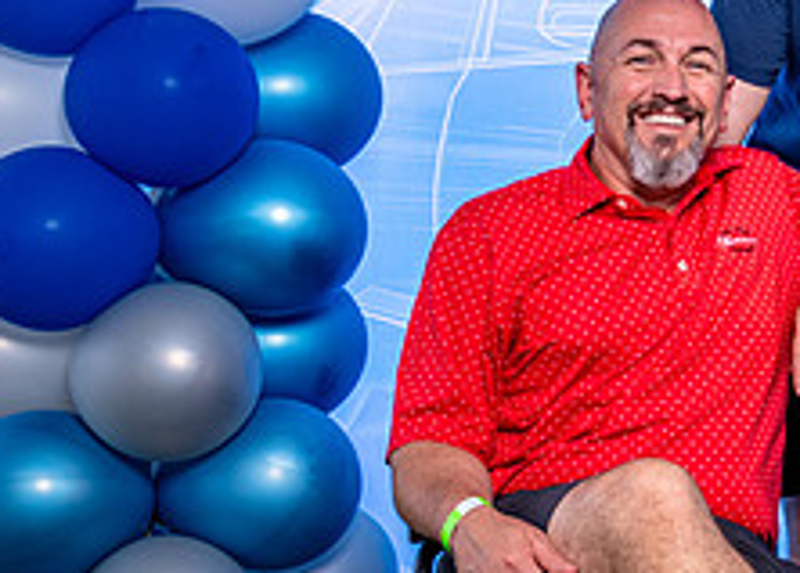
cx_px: 957
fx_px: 2570
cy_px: 345
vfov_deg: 12.7
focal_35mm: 113
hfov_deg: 16.9
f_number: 5.6
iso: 200
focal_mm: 32
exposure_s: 1/250
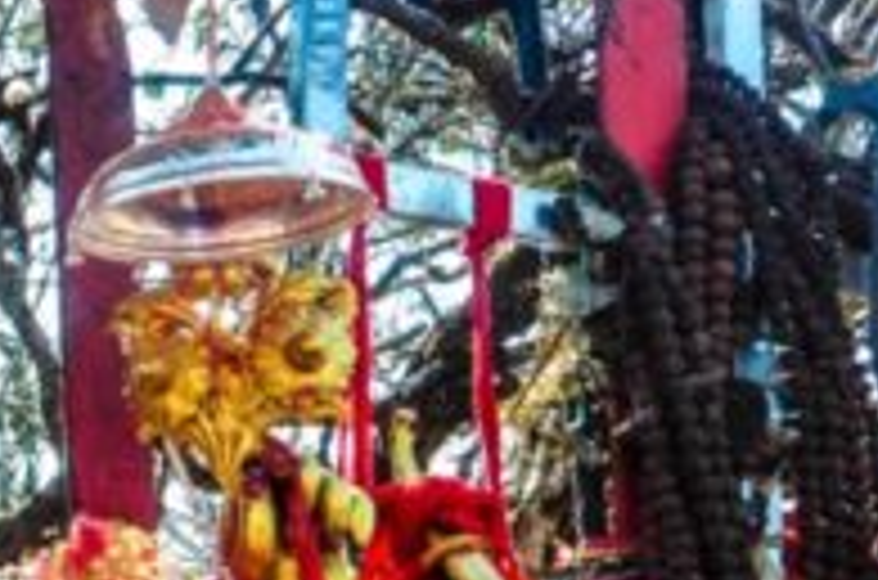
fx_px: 1873
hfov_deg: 22.1
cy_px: 616
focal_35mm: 77
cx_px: -419
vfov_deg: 17.1
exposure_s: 1/160
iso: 200
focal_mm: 13
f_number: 6.3
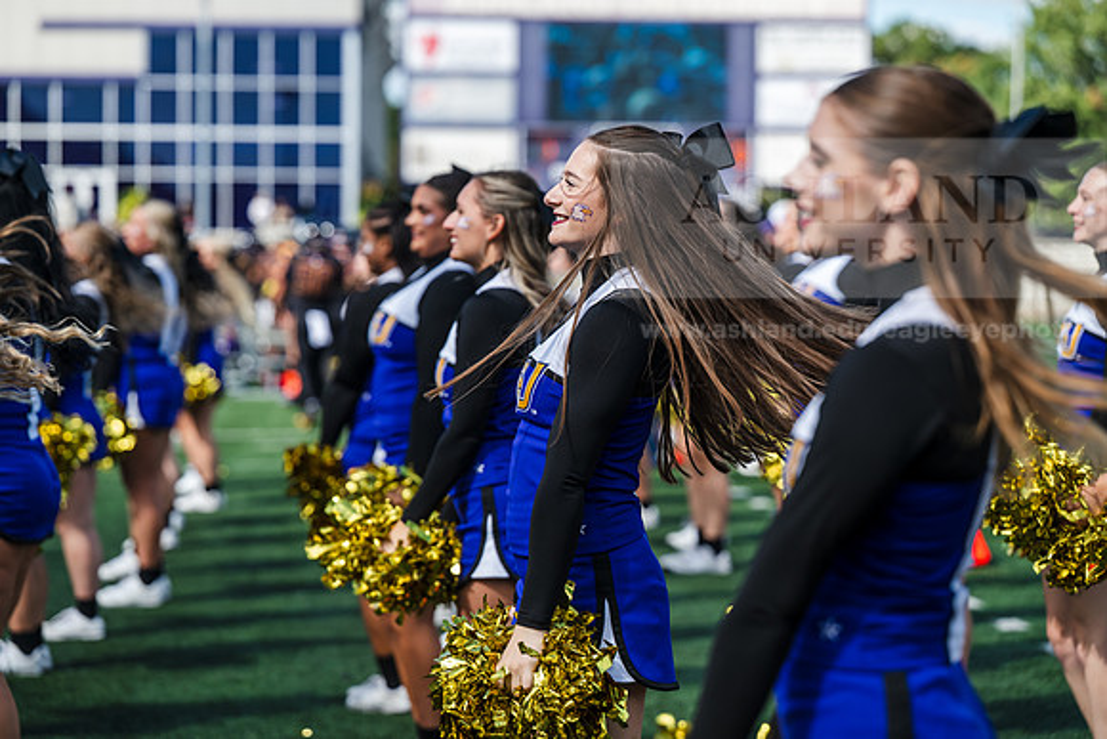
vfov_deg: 11.9
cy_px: 370
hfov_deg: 17.8
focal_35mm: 115
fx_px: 3537
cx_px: 554
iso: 250
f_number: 3.5
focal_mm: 115
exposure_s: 1/1600
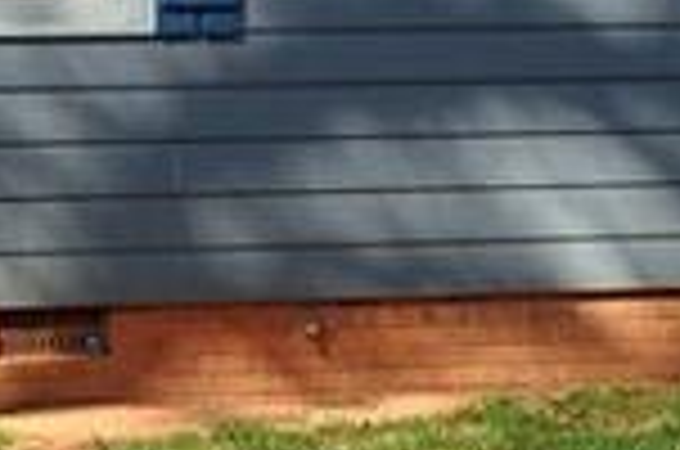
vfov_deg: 4.9
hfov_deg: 7.4
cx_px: -450
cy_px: -619
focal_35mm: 274
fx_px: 5172
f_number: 8
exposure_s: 1/200
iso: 200
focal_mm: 27
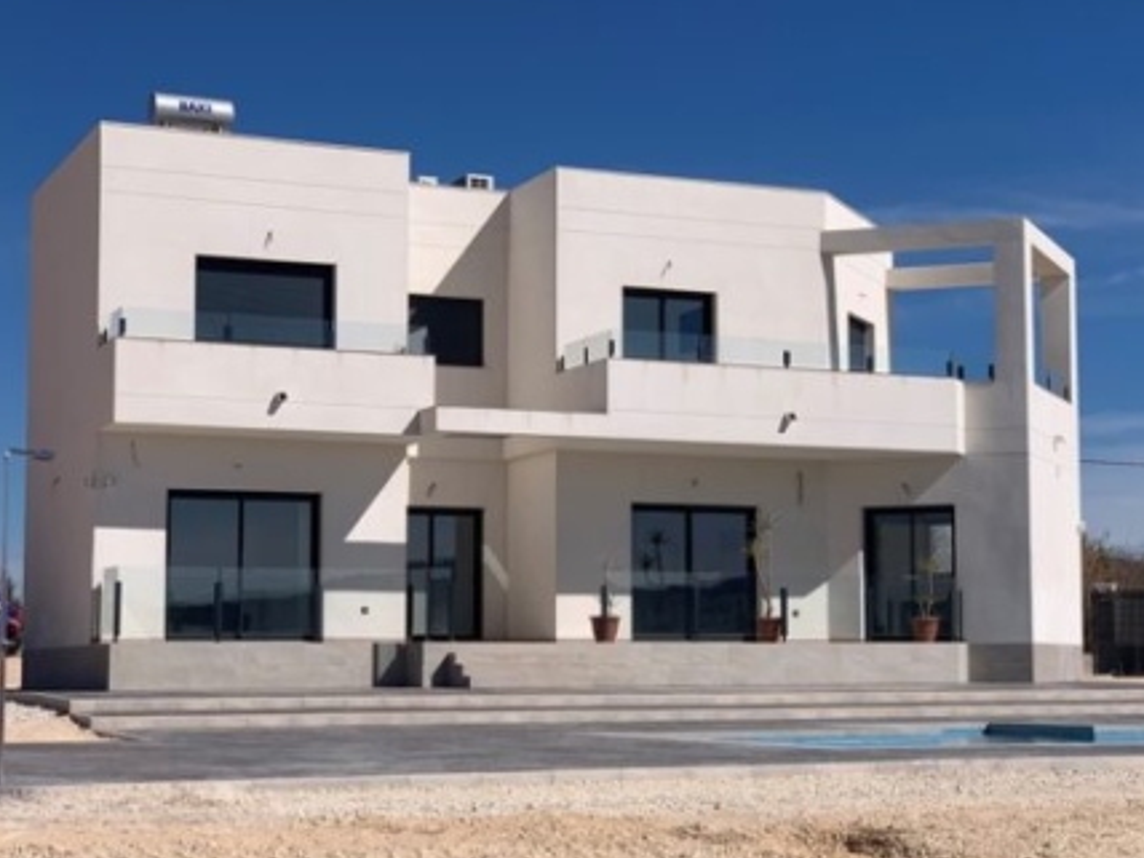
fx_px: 2346
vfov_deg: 20.7
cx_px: 714
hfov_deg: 27.3
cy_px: 505
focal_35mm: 71
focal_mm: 6
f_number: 2.4
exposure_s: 1/3195
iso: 16
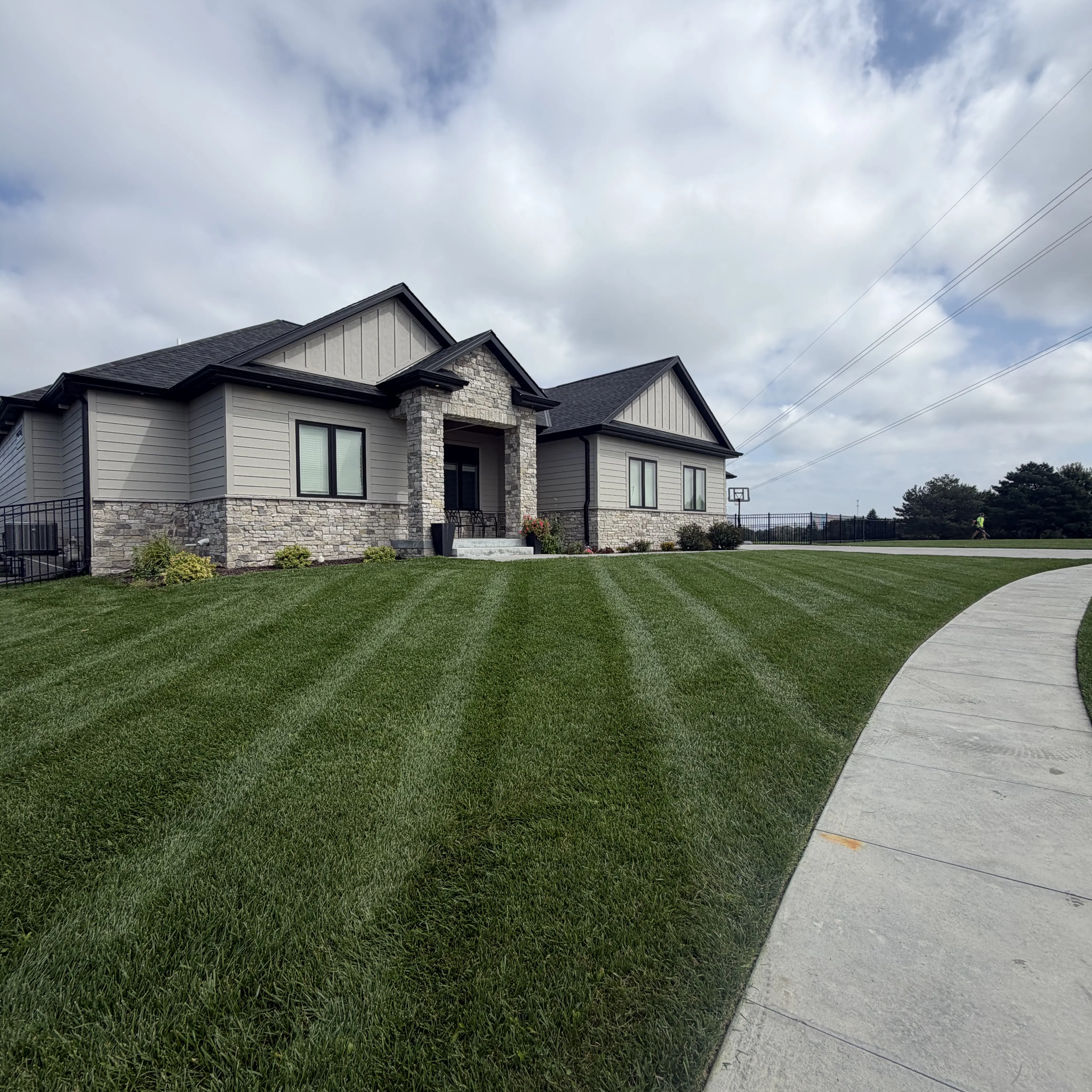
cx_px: 542
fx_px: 607
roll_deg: +0.5
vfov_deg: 84.0
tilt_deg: -3.8
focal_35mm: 17
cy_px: 555
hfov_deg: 84.0
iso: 20
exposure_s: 1/1235
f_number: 2.2
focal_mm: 2.22
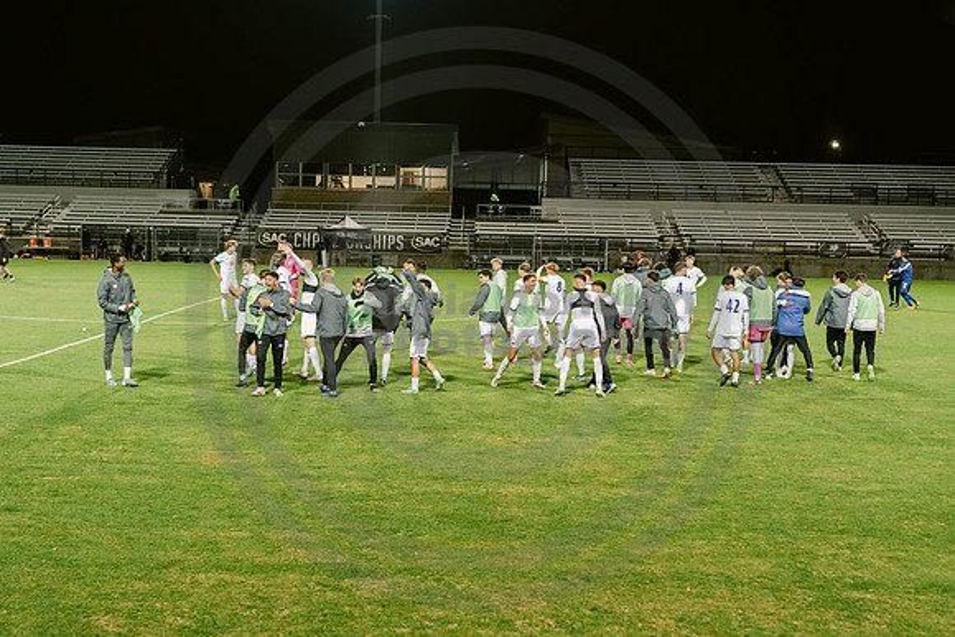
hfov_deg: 38.2
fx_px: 1380
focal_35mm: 52
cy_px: 319
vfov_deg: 26.0
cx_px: 477
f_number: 5.6
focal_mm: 52
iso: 2000
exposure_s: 1/125
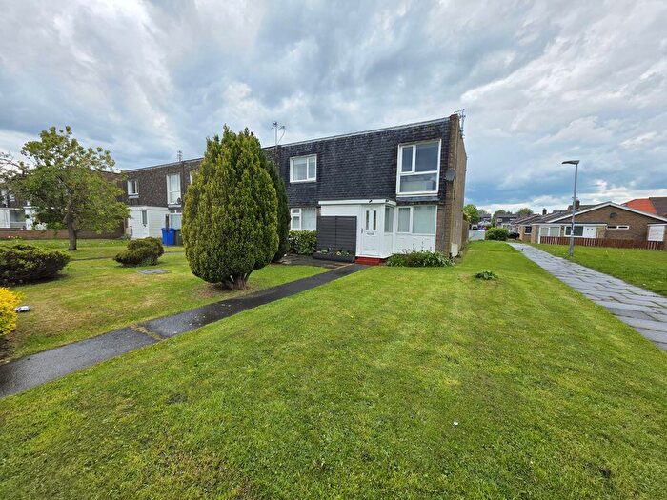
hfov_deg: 106.2
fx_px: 250
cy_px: 250
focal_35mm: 13
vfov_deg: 89.9
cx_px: 334
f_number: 1.9
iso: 40
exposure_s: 1/1307
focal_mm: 2.2
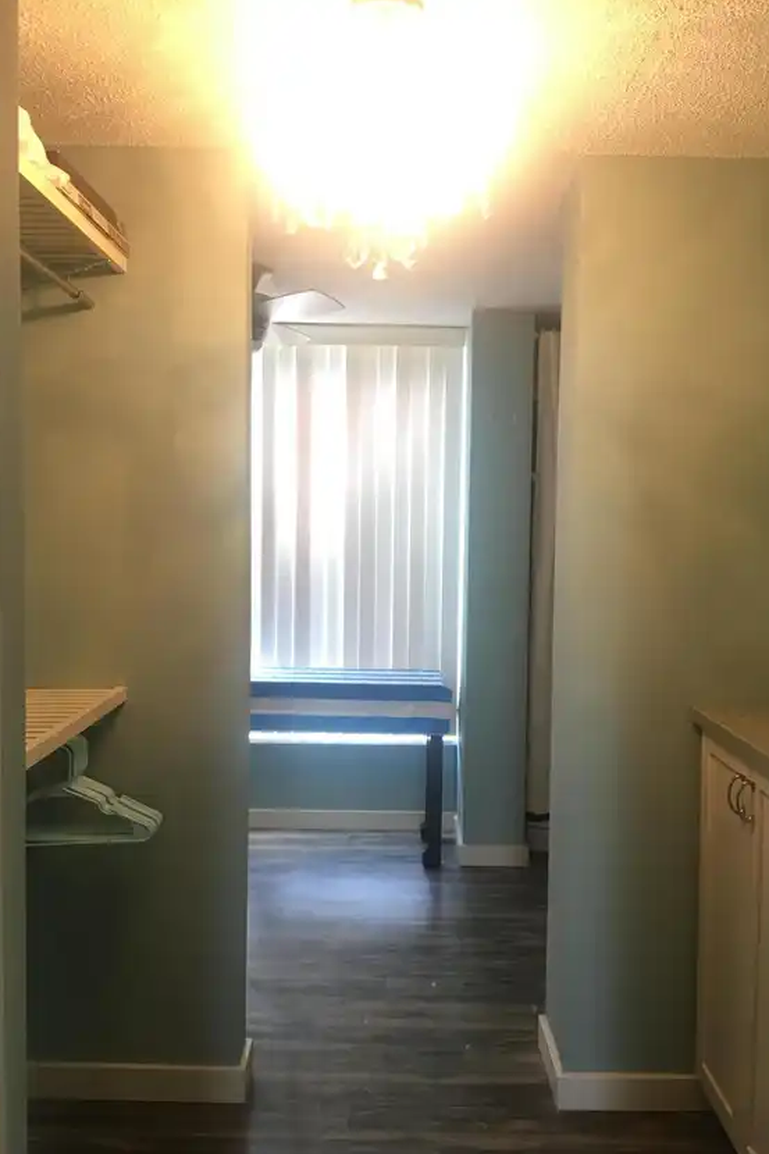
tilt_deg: -2.0
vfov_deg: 60.3
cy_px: 590
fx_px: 994
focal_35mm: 31
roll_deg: -0.7
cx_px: 400
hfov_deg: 42.3
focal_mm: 4.15
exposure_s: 1/15
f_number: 2.2
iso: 50
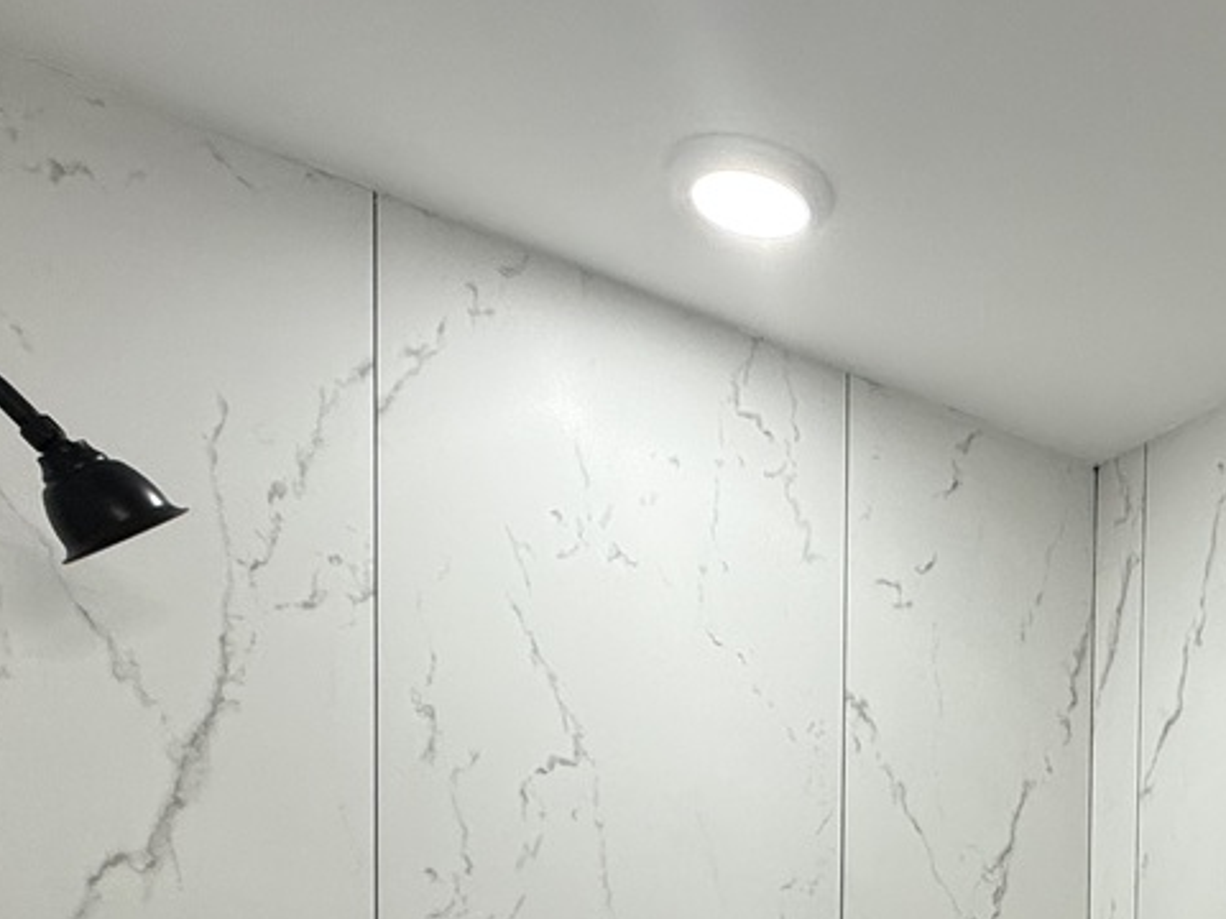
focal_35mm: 42
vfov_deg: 28.7
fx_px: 1488
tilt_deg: -1.6
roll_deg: -0.8
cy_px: 1164
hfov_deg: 39.1
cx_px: 1249
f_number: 2.2
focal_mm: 2.22
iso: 160
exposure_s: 1/120
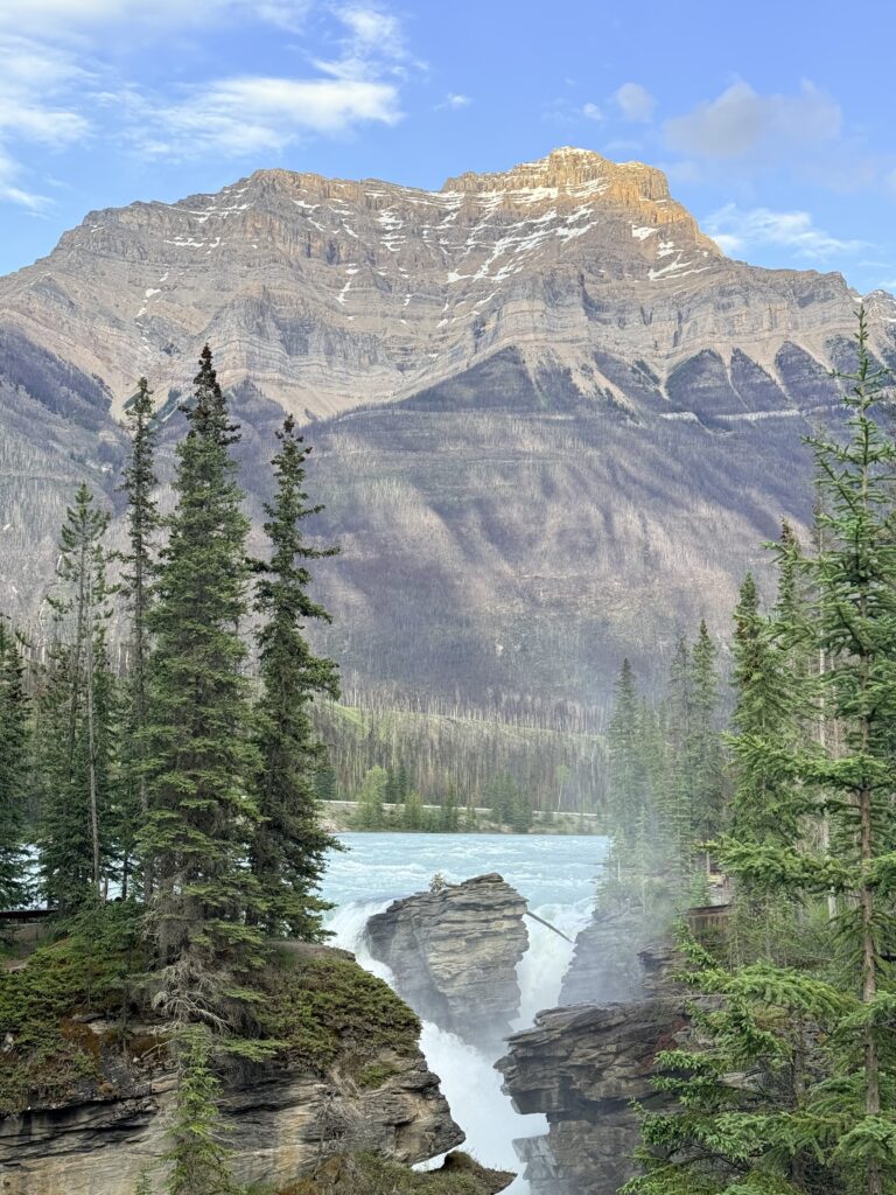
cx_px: 448
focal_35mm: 48
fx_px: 1657
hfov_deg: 30.3
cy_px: 598
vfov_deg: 39.7
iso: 100
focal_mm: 6.76
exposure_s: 1/570
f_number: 1.78
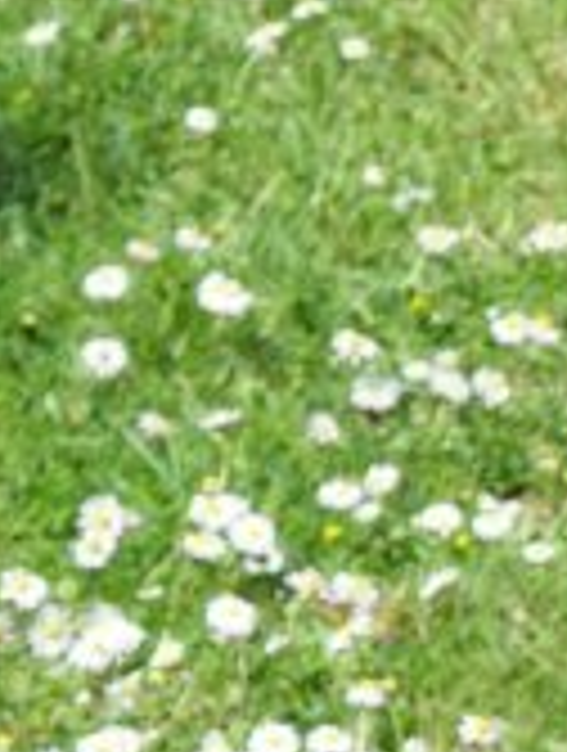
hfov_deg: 3.4
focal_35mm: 430
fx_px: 9355
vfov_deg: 4.6
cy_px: 896
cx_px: 1786
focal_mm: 30
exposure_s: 1/400
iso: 200
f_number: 6.3
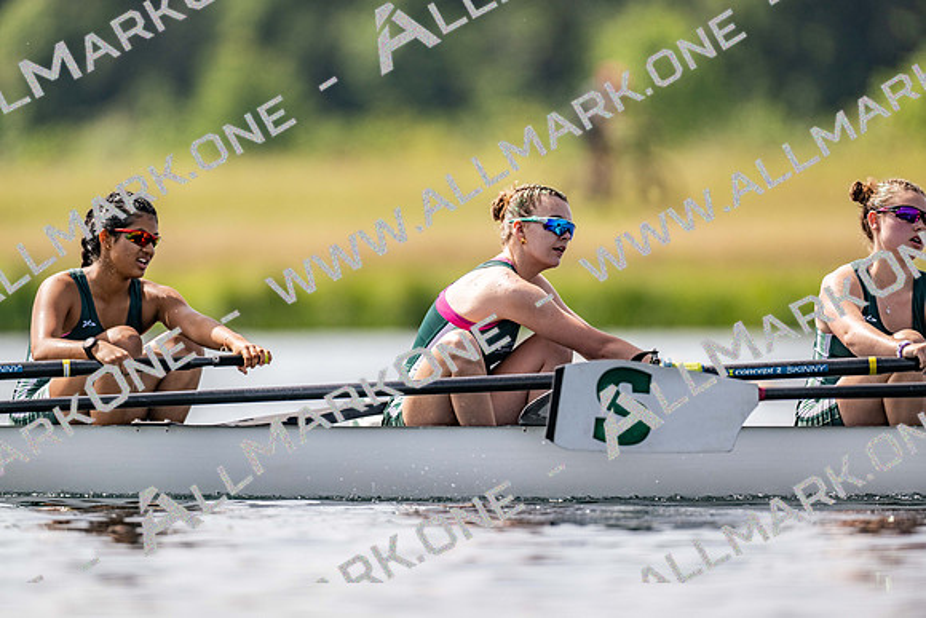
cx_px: 463
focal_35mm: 600
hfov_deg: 3.4
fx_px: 15436
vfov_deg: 2.3
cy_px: 309
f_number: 4
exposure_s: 1/2500
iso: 200
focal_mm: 600
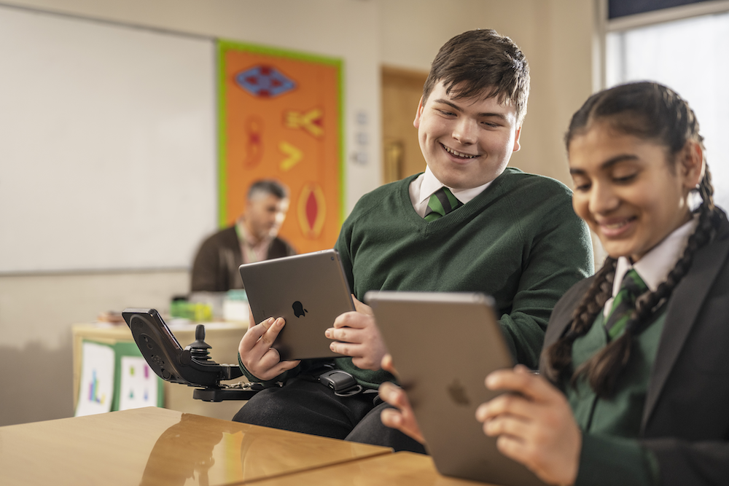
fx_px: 1013
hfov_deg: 39.6
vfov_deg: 27.0
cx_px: 364
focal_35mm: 50
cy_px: 243
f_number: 2.2
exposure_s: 1/200
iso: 400
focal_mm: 50
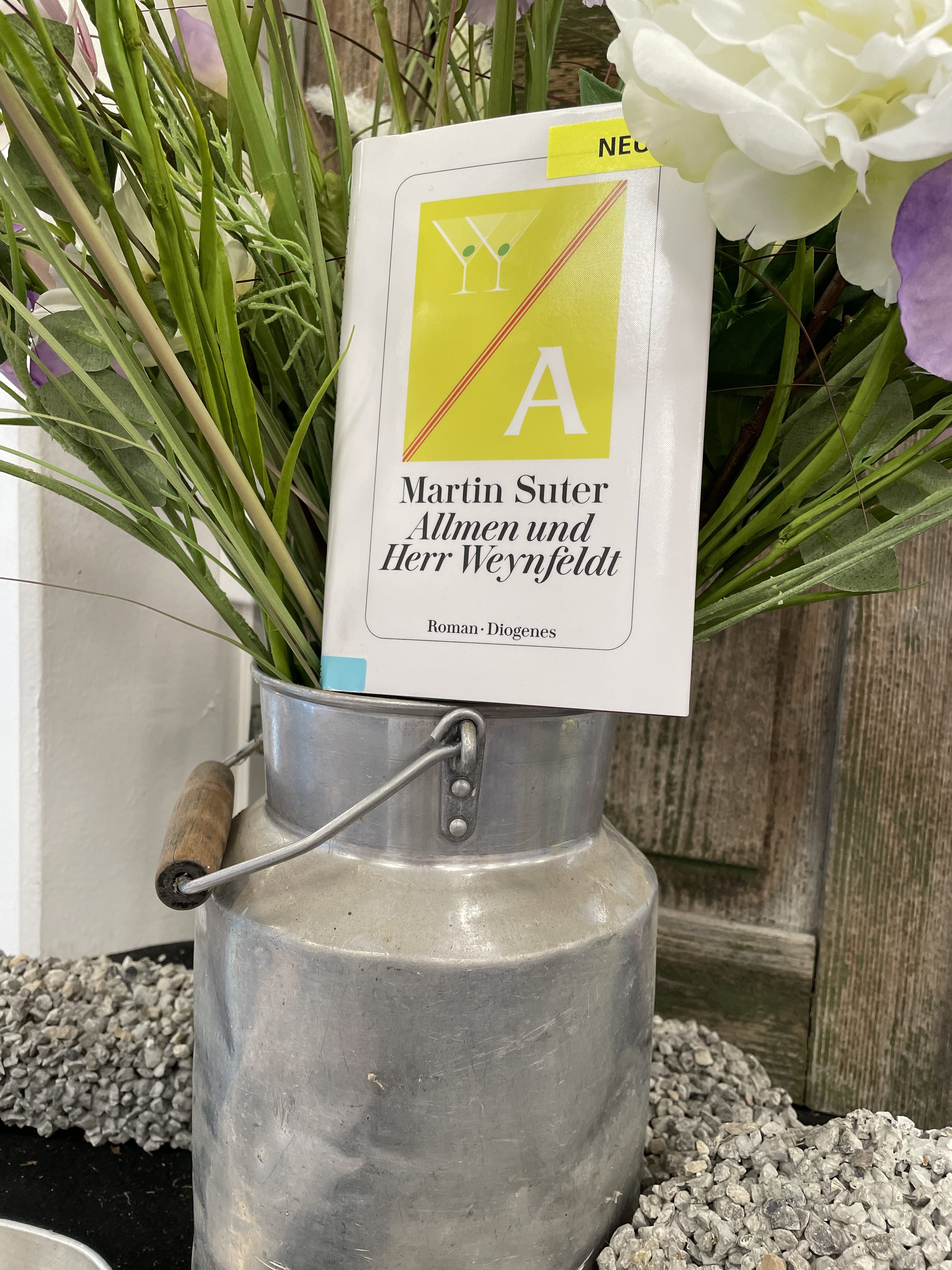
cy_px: 635
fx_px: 953
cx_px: 476
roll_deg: -1.7
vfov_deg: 67.3
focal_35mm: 26
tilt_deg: -6.7
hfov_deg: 53.1
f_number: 1.6
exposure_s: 1/118
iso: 100
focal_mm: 4.2
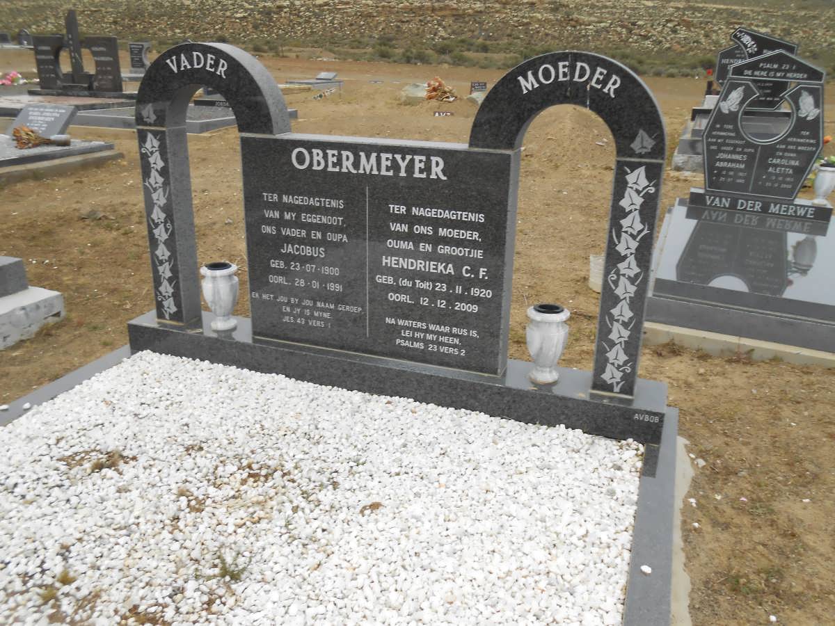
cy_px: 313
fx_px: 724
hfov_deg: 60.0
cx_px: 418
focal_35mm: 30
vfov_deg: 46.8
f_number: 3.8
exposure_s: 1/50
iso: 80
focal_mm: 5.3
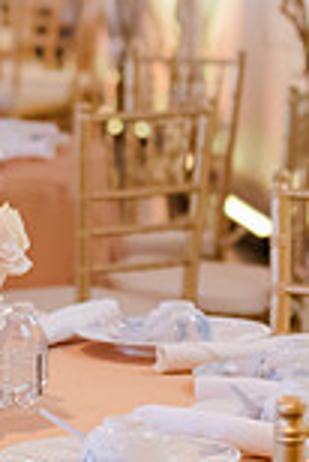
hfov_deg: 5.1
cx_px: -120
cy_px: 119
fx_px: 3417
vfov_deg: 7.7
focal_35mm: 266
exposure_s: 1/160
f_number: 2.8
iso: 1600
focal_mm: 70
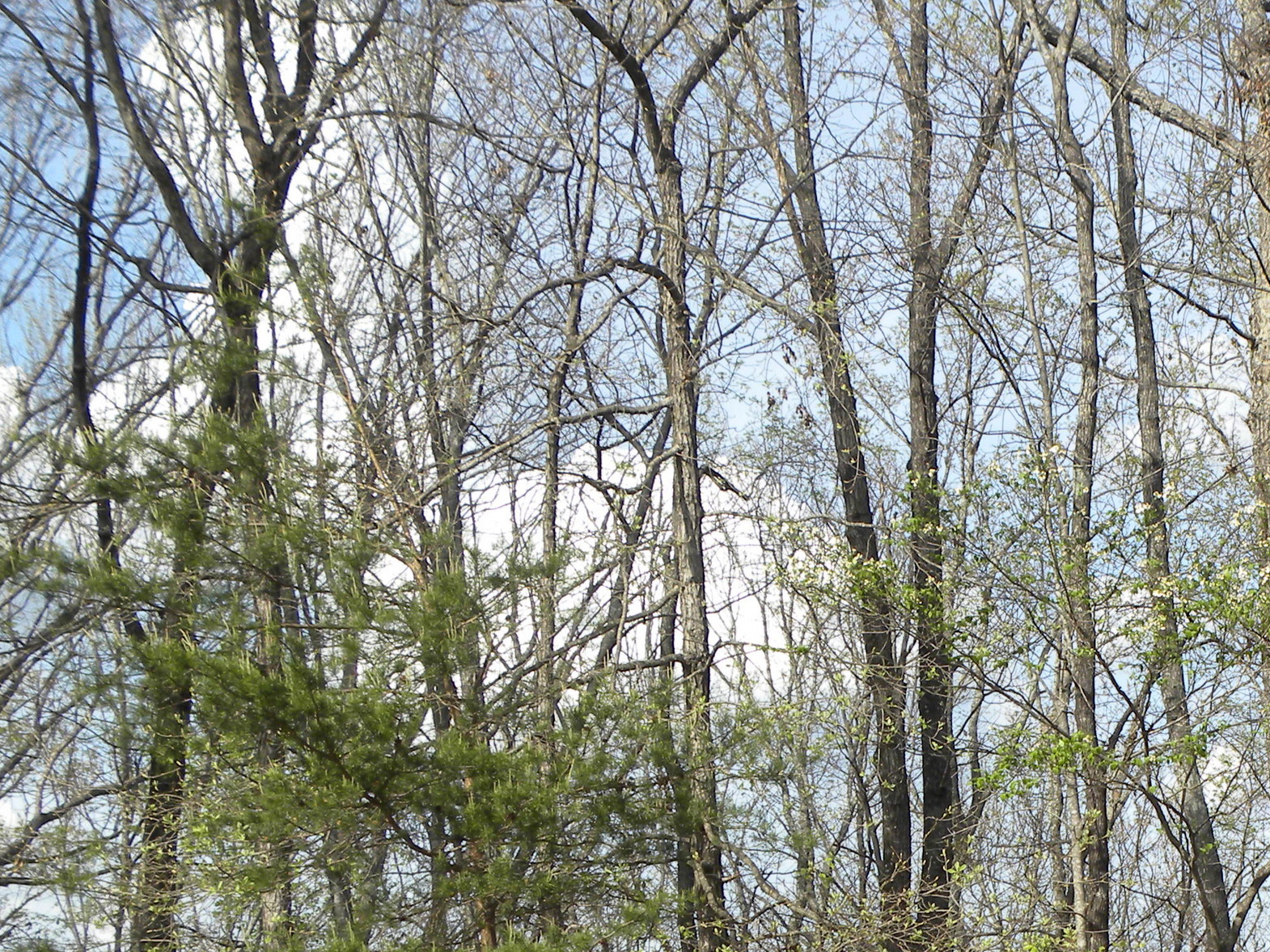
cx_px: 1204
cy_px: 789
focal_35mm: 90
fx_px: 3302
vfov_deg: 16.3
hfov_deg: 21.2
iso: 64
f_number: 4.5
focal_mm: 8.2
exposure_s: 1/279
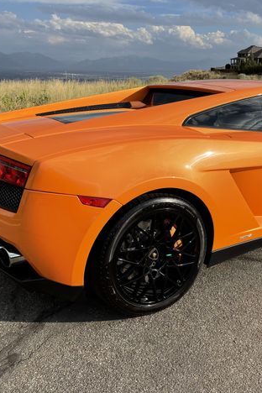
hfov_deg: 35.3
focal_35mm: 37
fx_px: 404
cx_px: 190
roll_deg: -1.1
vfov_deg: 51.9
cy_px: 200
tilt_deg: -19.4
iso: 32
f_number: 1.6
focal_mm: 5.1
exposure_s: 1/4902
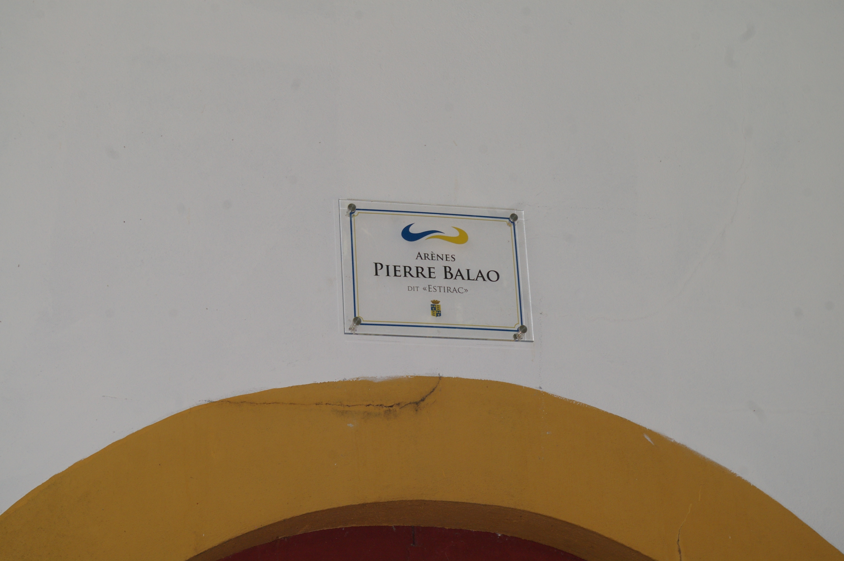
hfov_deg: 24.6
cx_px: 422
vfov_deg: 16.5
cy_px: 280
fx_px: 1932
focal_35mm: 82
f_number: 11
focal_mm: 55
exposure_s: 1/180
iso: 400
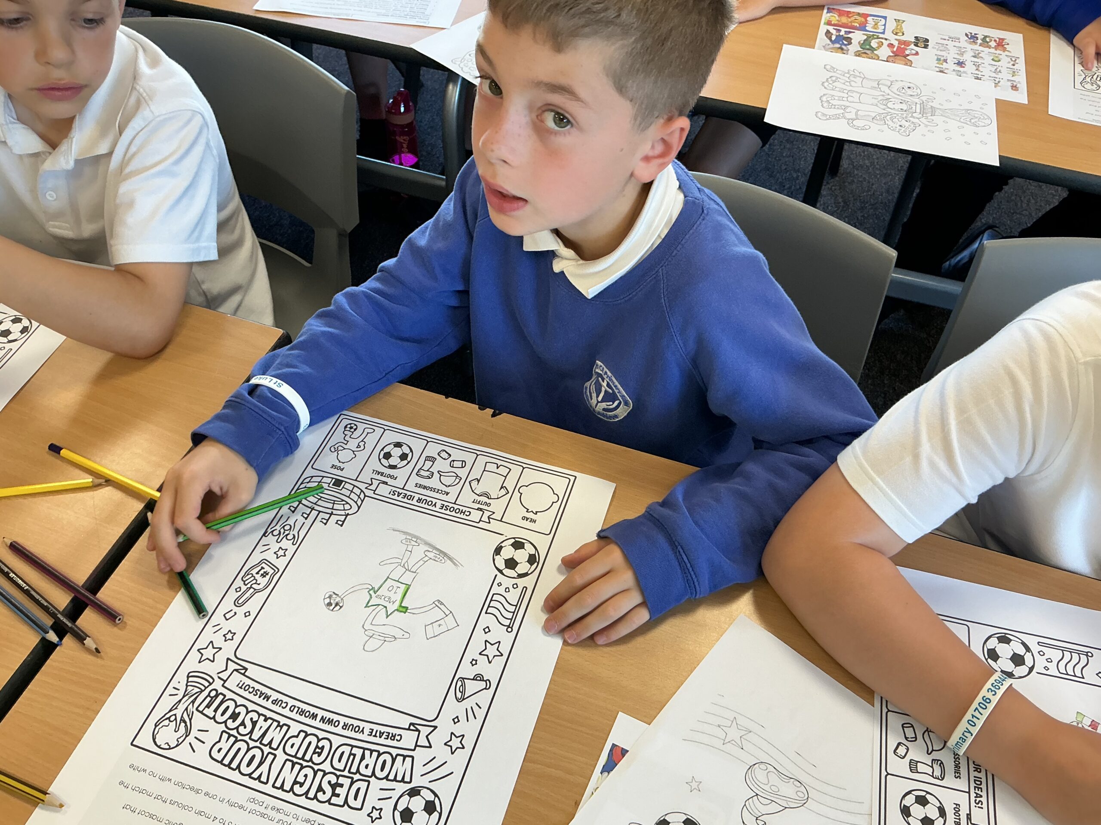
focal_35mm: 29
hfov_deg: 61.7
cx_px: 550
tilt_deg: -49.1
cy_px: 412
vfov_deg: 48.2
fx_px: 922
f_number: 1.8
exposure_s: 1/60
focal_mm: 3
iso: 64
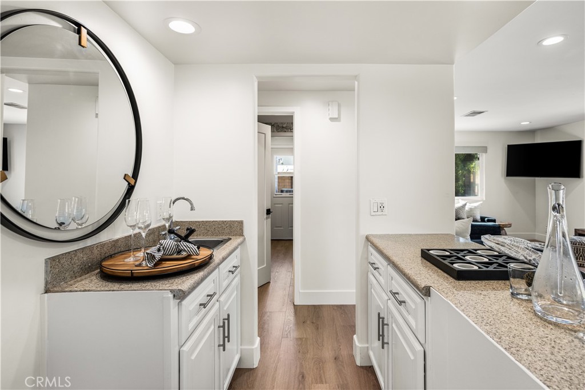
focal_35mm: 16
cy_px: 195
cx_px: 292
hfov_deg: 95.0
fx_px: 268
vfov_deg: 72.1
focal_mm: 16.5
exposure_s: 1/20
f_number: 6.3
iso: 100
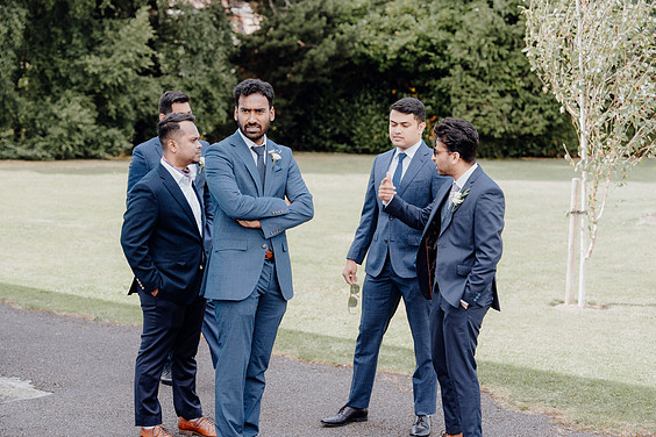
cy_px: 219
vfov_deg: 18.9
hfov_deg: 28.1
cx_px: 327
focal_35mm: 72
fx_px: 1312
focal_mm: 70
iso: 125
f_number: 3.5
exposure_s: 1/320
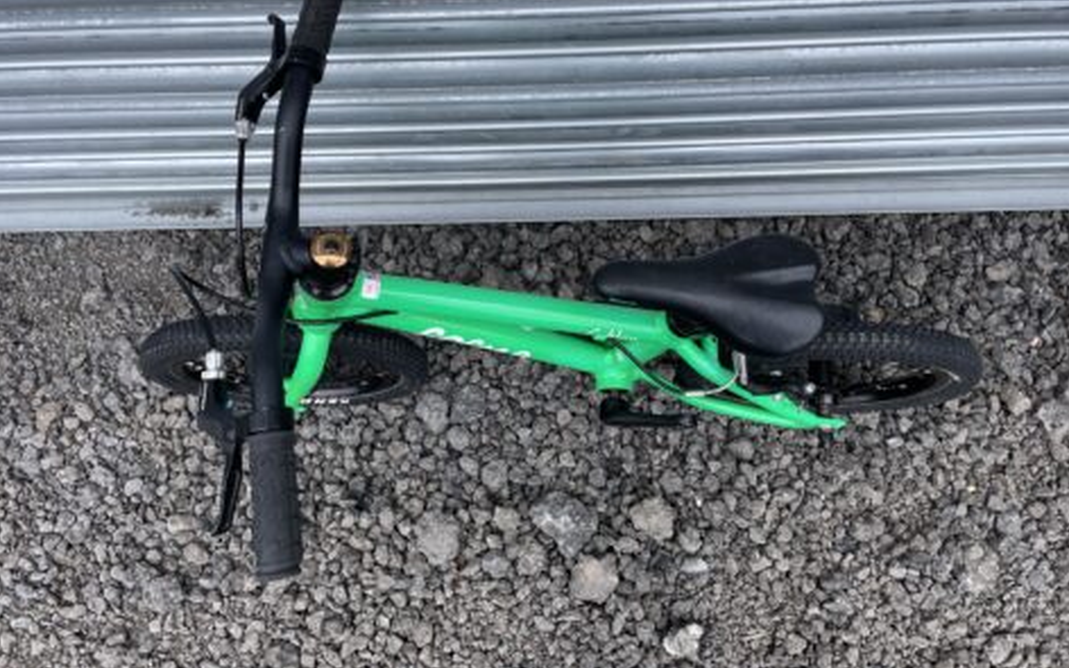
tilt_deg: -70.5
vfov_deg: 44.4
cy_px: 274
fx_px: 816
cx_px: 534
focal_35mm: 28
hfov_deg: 66.5
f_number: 1.6
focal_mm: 4.2
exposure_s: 1/725
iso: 32
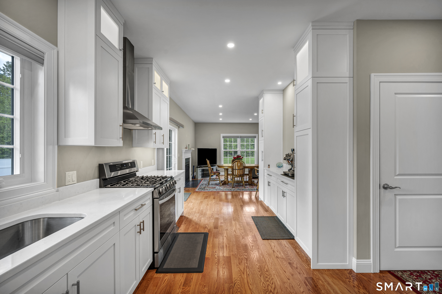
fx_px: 172
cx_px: 221
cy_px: 147
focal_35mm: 14
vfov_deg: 81.1
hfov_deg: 104.3
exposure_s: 1/40
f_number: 7.1
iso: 320
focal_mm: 14
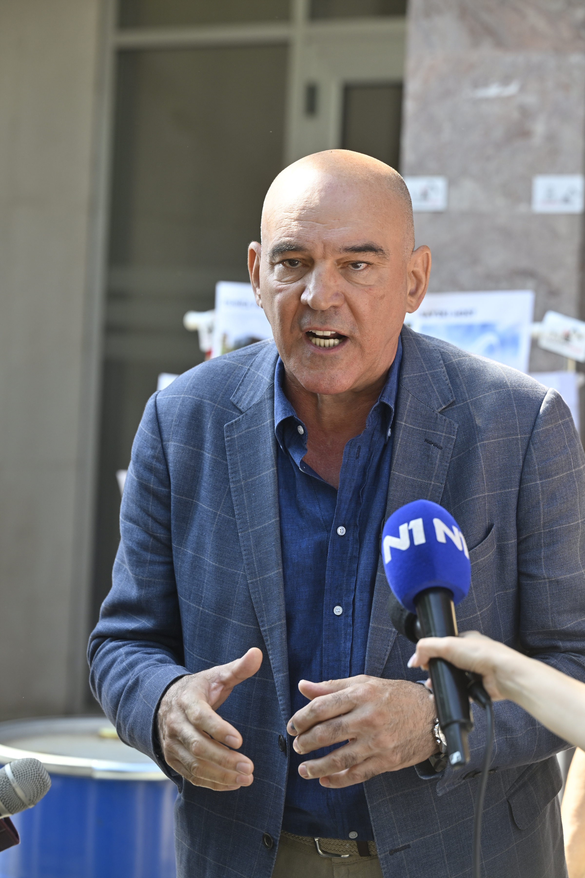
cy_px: 439
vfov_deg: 17.8
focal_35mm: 115
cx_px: 292
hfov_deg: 11.9
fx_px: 2803
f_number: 5
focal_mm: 115
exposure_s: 1/400
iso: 320
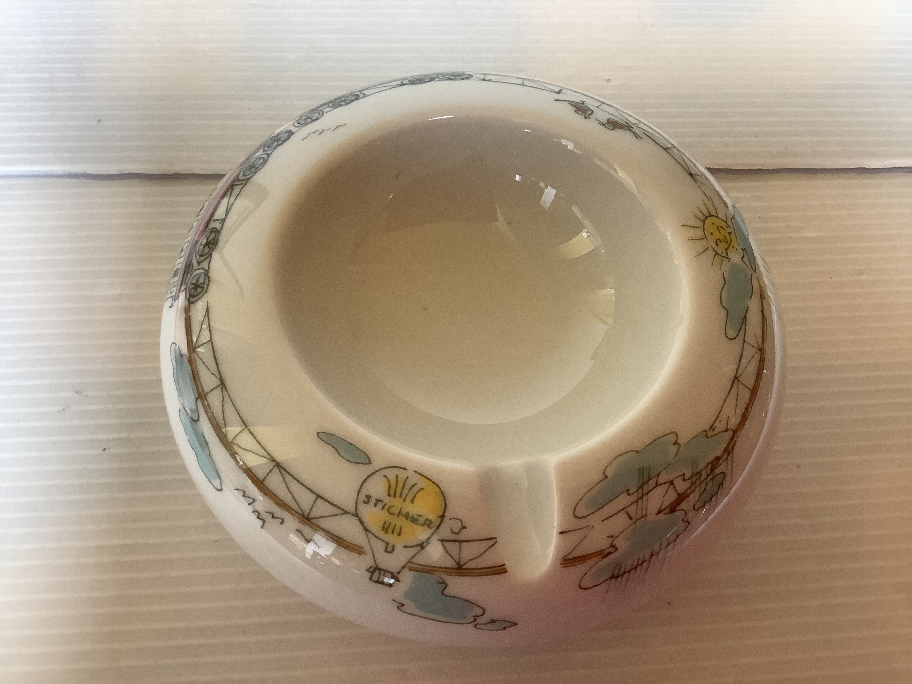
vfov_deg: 45.4
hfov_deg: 58.4
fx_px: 817
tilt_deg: -61.7
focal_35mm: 31
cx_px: 456
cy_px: 342
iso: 125
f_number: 2.4
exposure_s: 1/50
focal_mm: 3.3
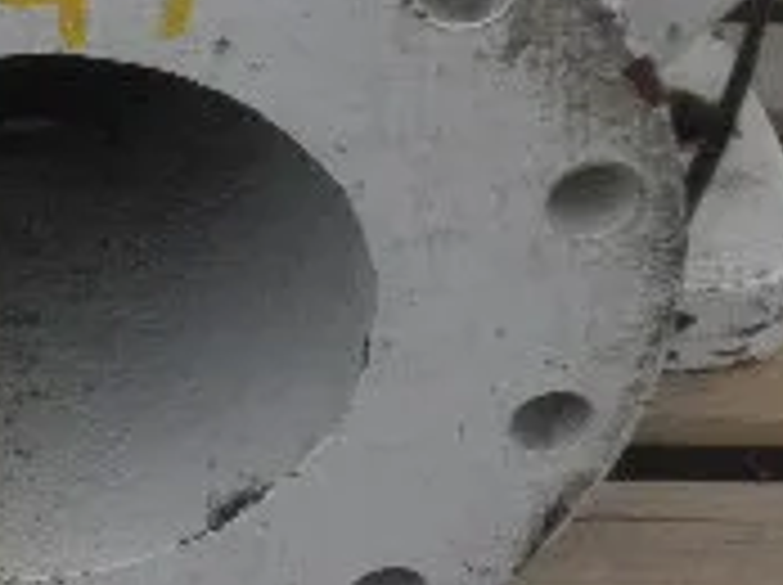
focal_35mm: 103
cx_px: -50
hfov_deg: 18.5
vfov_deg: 14.2
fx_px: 2327
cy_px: 54
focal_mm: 5
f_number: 8.5
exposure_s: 1/80
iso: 64
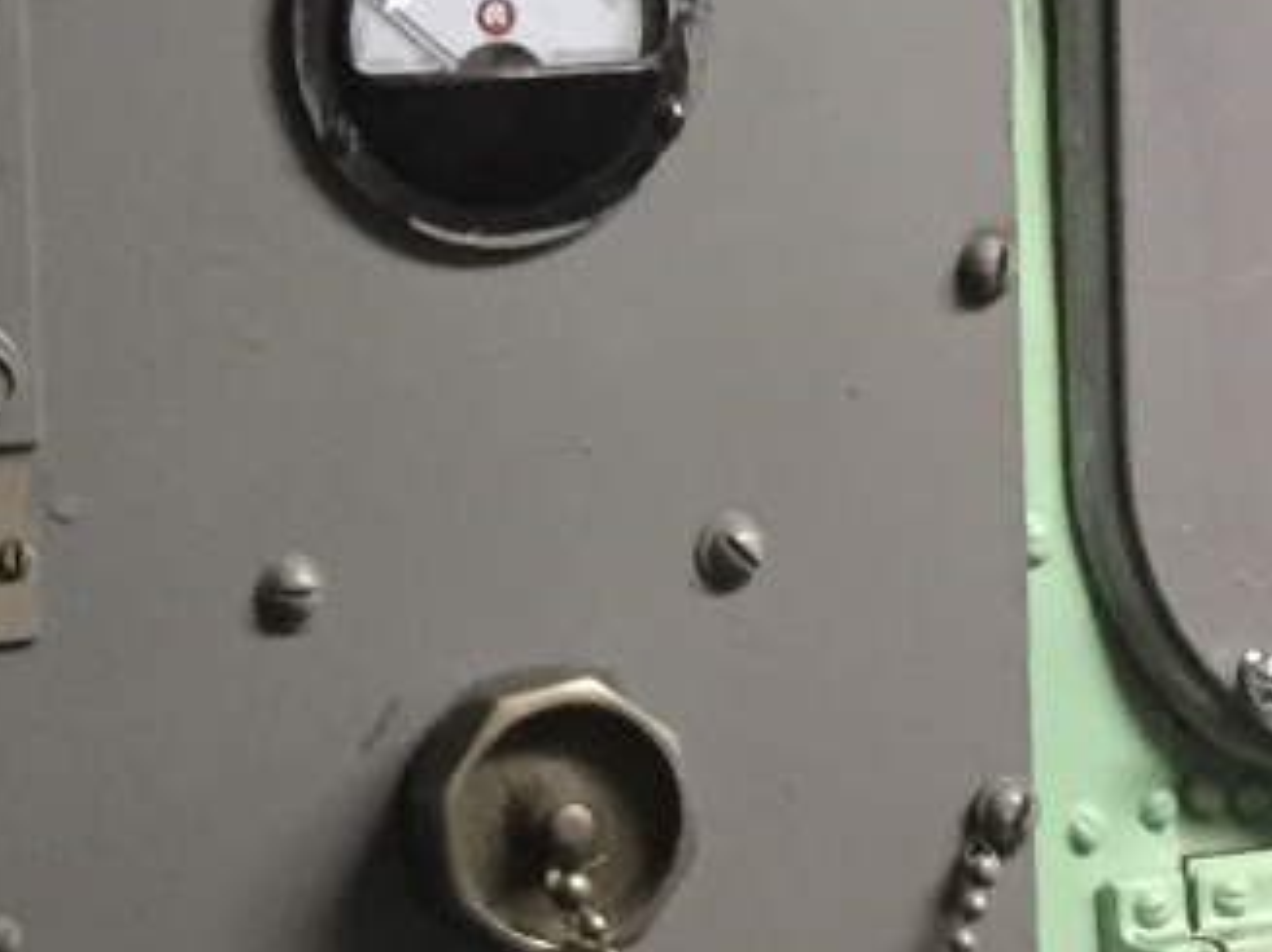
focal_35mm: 142
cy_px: 58
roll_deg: +1.4
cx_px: -31
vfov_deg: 10.4
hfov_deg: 13.7
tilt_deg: -1.4
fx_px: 5216
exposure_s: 1/30
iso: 250
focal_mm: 4.15
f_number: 2.2
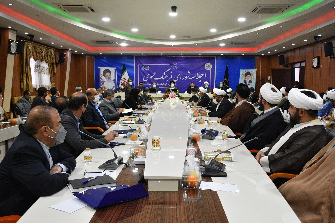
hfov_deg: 55.1
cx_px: 168
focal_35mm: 34
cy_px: 112
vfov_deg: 38.3
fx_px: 321
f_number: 6.3
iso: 5000
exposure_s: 1/160
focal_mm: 23
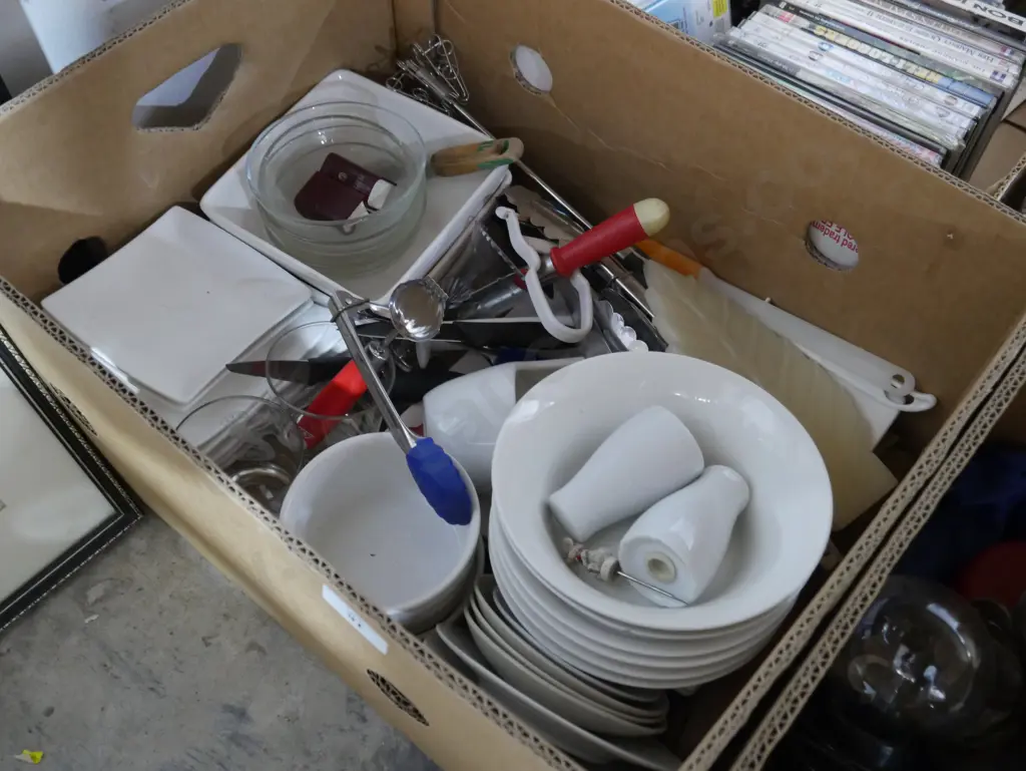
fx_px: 1008
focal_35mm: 34
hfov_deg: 53.9
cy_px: 386
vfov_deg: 41.8
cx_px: 513
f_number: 4
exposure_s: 1/30
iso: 3200
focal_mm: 17
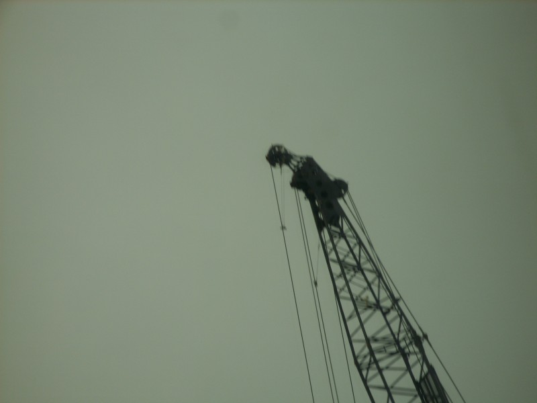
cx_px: 268
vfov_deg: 7.8
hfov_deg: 10.4
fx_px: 2947
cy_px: 202
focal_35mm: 190
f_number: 7.6
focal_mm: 39
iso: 50
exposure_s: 1/135
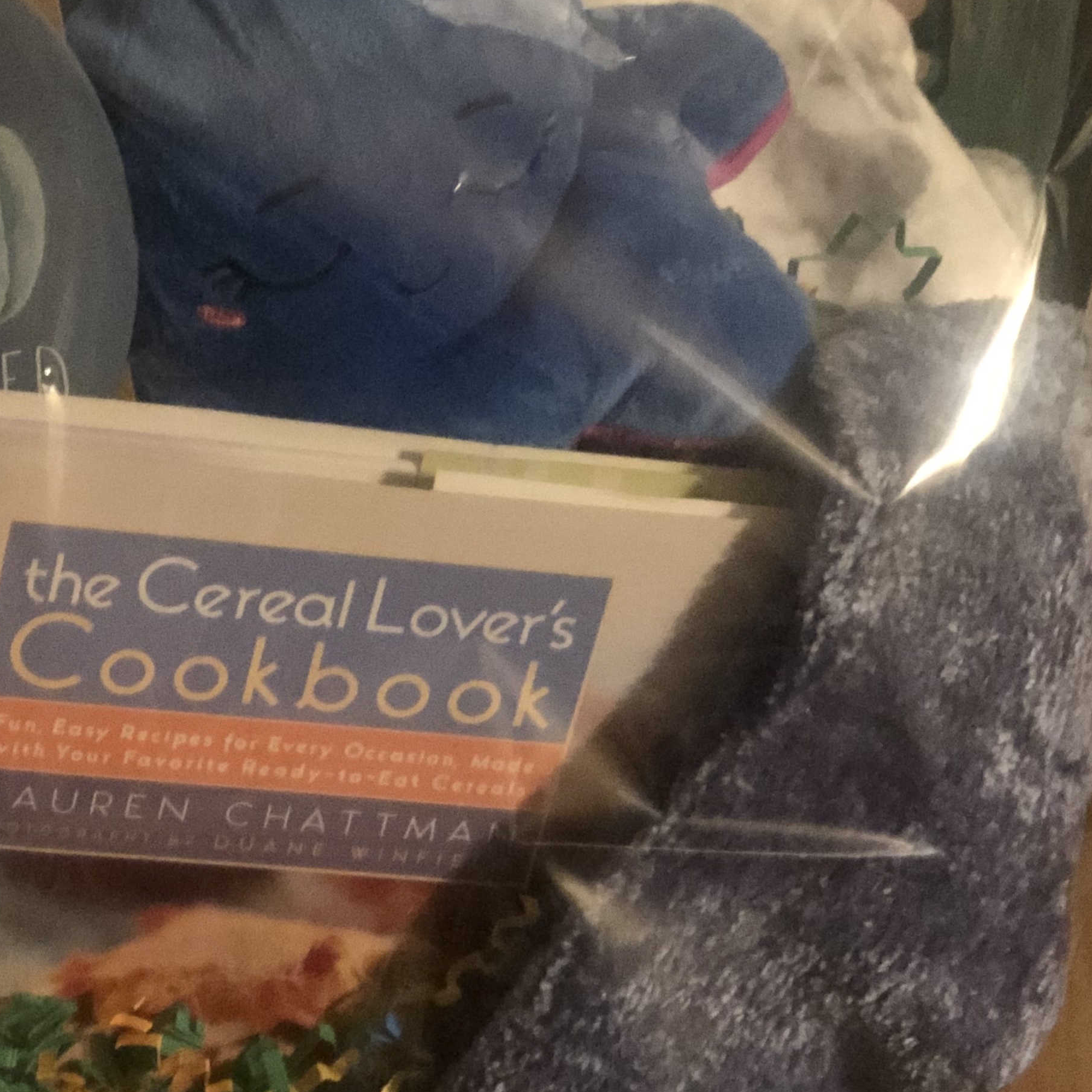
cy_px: 430
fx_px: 3997
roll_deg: -0.4
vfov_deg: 15.5
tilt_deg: -39.4
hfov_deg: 15.3
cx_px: 73
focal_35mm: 112
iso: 1250
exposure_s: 1/30
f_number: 2.8
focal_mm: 6.6
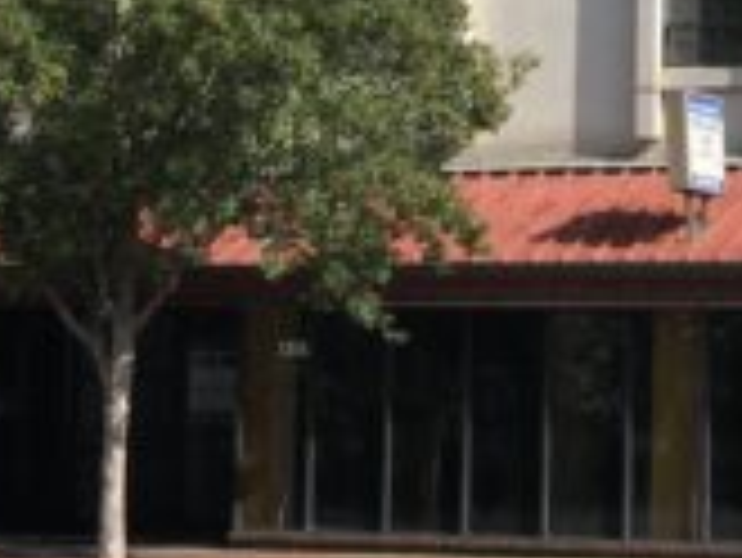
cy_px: 333
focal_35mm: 166
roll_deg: -1.3
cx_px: 364
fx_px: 3561
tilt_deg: +0.8
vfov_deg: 9.0
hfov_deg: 11.9
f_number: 2.8
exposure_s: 1/606
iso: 20
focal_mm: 6.6
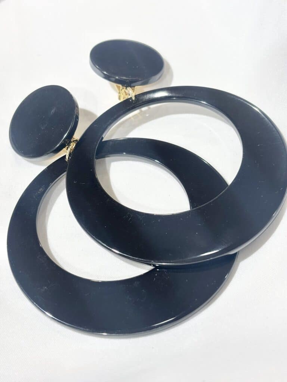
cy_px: 191
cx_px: 144
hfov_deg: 28.0
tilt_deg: -43.0
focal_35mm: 52
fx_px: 575
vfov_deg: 36.8
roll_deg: +7.4
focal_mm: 5.96
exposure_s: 1/100
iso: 25
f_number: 1.6
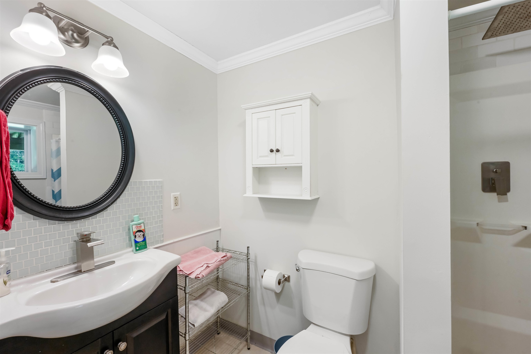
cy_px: 177
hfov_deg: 104.3
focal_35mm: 14
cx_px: 266
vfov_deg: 81.2
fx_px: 206
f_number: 14
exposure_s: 1/80
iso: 1000
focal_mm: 14
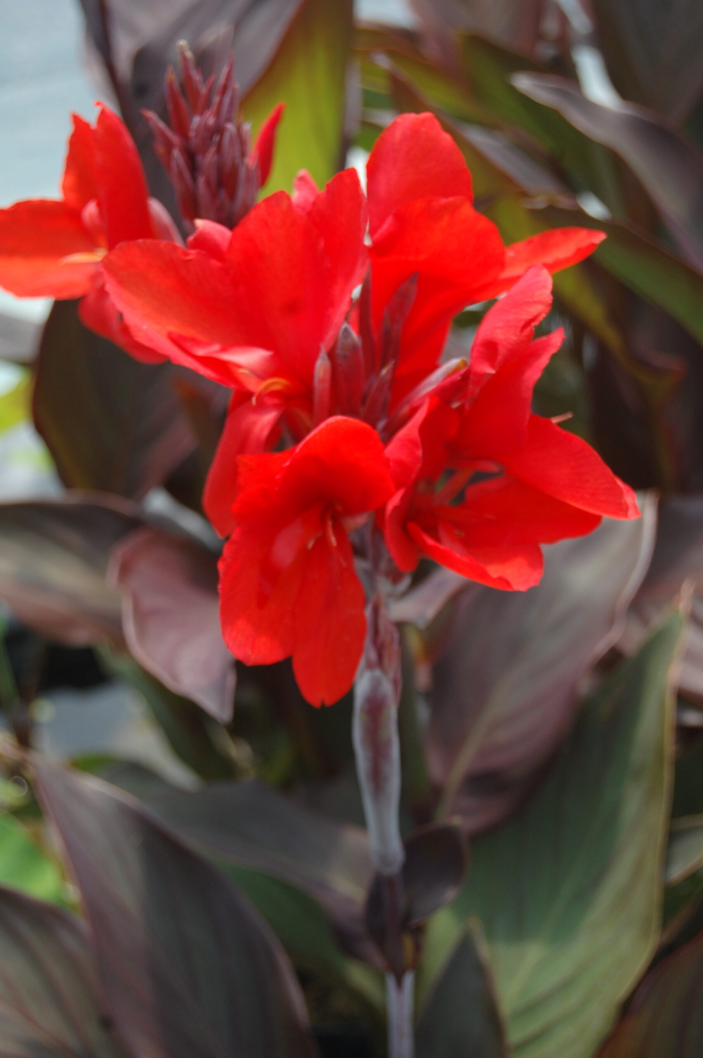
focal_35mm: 82
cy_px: 529
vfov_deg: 24.6
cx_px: 352
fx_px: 2421
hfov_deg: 16.5
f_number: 5.6
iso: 360
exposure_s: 1/500
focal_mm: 55
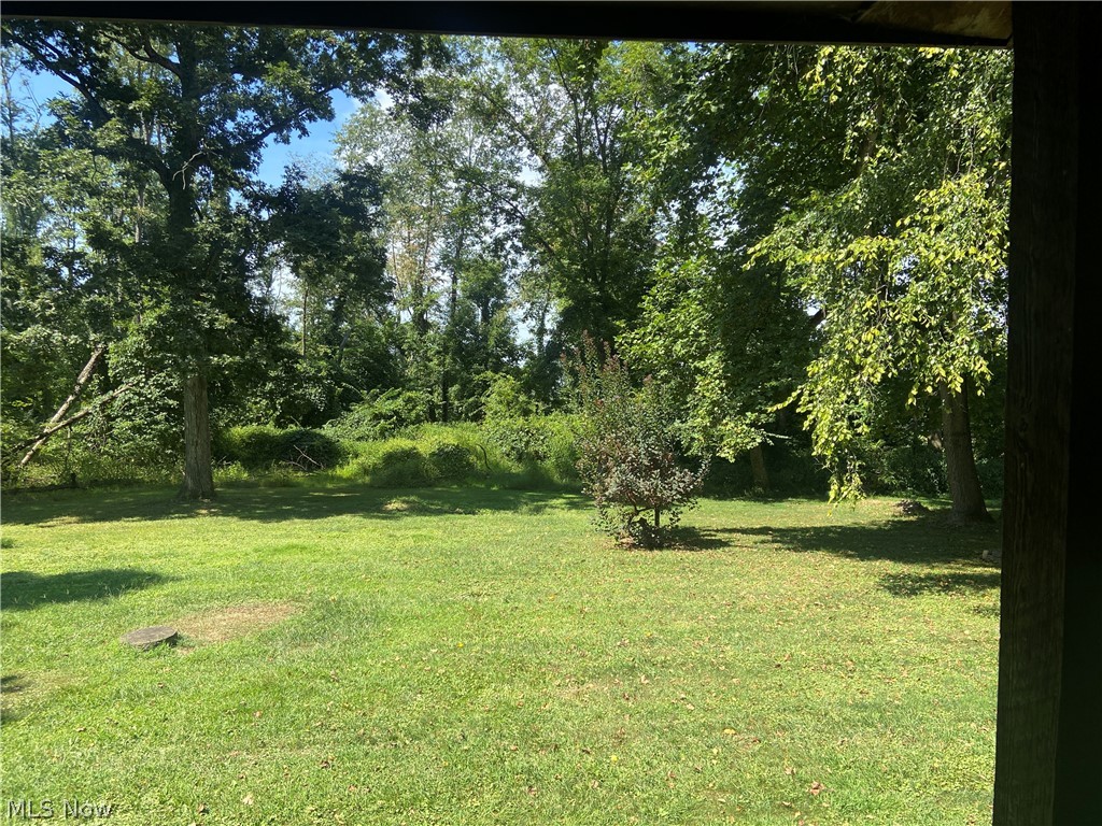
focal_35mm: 26
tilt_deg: -2.9
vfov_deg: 53.1
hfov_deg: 67.3
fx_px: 828
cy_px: 413
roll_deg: -0.4
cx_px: 551
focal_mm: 4.25
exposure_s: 1/919
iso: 32
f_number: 1.8
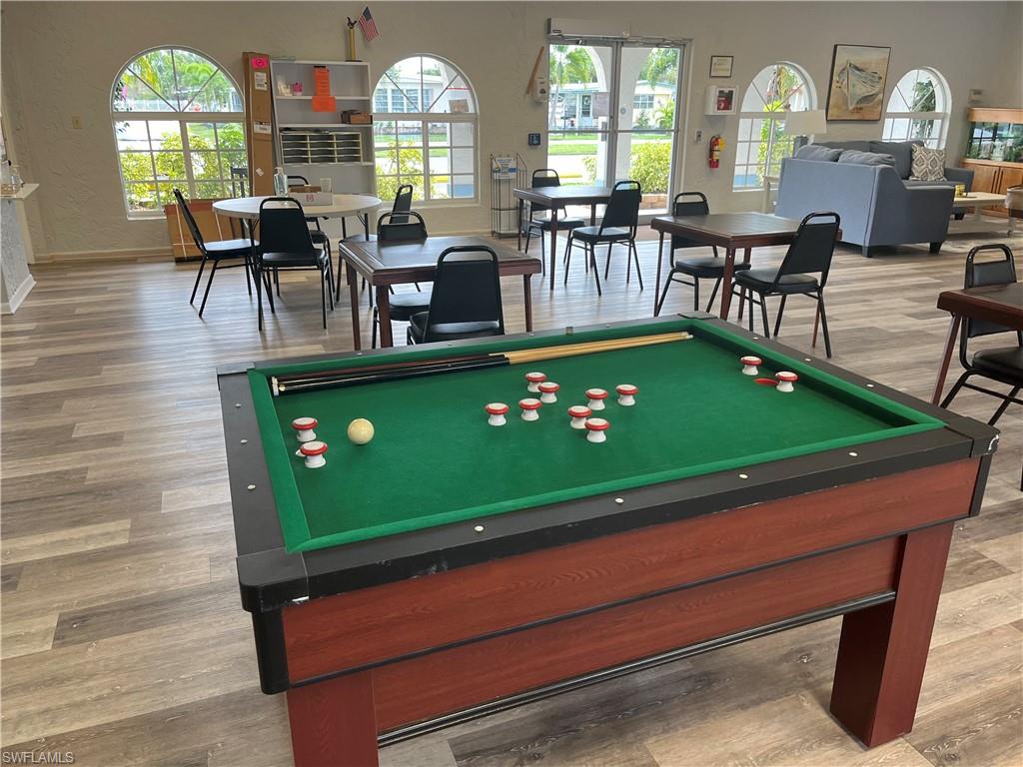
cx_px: 512
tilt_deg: -19.8
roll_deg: -0.4
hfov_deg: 67.3
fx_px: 768
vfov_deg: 53.1
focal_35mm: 26
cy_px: 384
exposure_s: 1/120
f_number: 1.6
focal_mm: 5.1
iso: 100
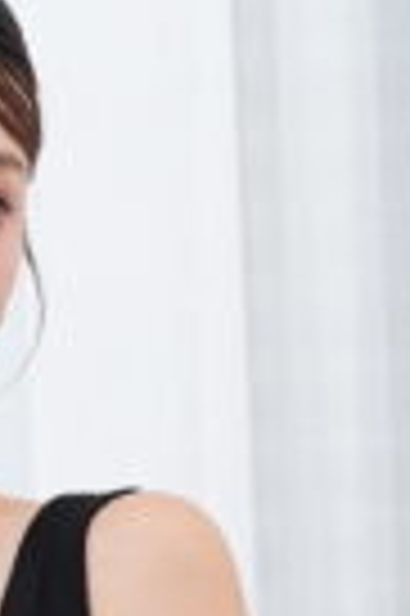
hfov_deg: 4.2
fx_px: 5531
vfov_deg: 6.3
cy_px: 1115
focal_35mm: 323
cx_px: -95
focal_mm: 70
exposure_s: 1/200
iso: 250
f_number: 5
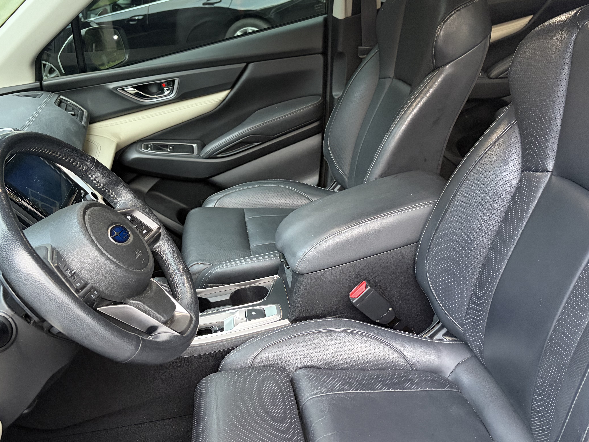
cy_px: 158
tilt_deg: -19.5
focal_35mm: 36
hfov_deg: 51.3
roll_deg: +14.3
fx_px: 613
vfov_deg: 39.3
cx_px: 315
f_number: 1.6
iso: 500
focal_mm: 5.96
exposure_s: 1/60
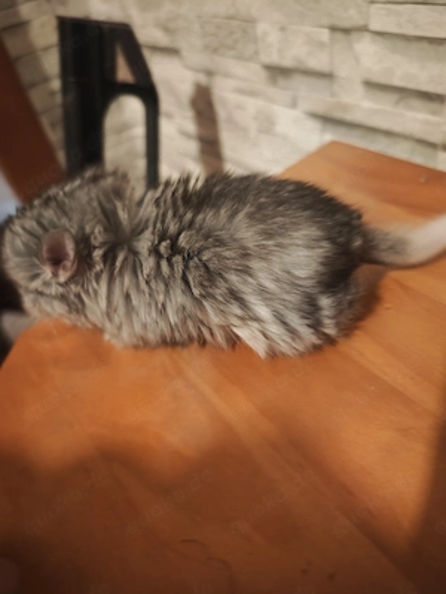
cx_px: 223
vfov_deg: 73.9
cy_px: 297
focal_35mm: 23
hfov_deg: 58.9
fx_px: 395
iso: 1600
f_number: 1.63
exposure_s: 1/33.3
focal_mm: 8.72
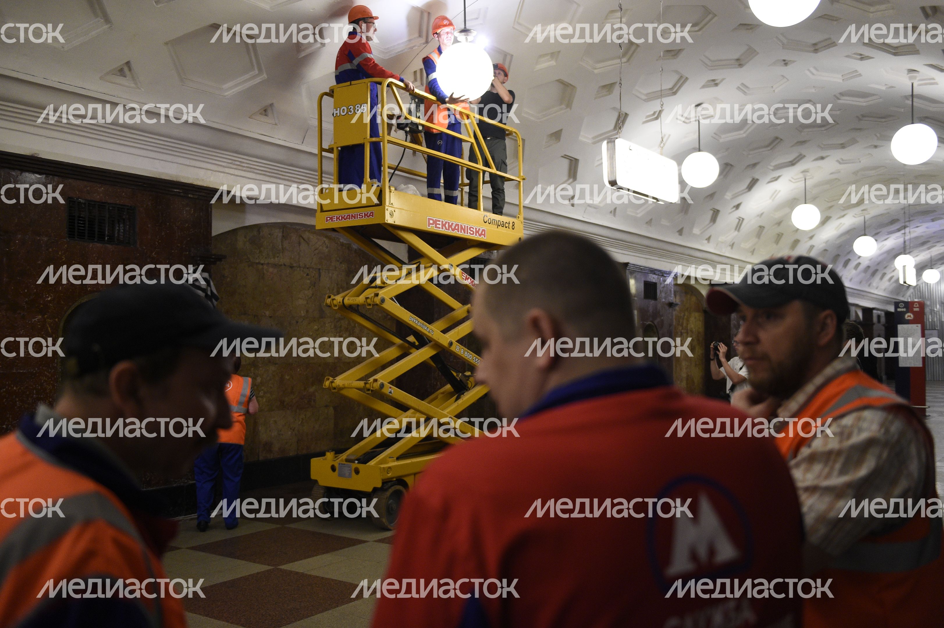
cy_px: 314
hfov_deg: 55.8
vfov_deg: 38.8
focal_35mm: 34
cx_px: 472
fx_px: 891
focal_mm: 34
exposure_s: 1/160
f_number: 2.8
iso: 3200
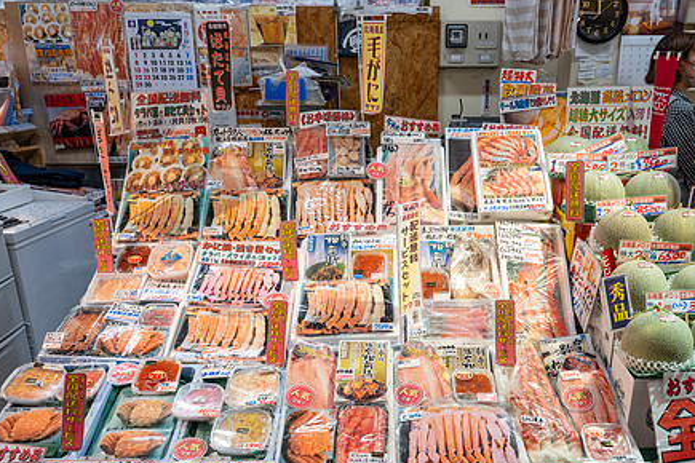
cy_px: 306
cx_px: 395
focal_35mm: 32
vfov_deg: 40.6
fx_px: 618
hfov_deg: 58.5
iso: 720
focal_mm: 24
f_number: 5.6
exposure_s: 1/160
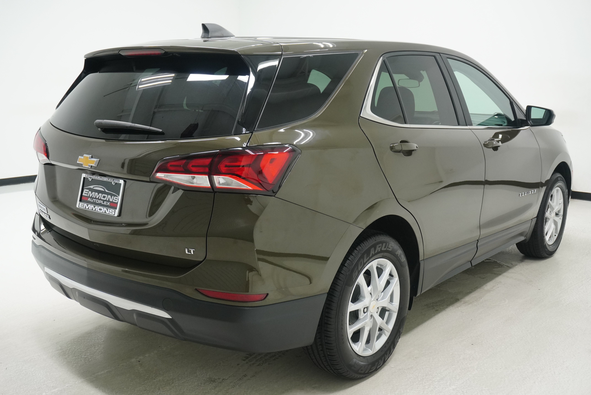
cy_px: 198
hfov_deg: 53.1
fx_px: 591
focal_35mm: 36
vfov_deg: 36.9
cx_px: 296
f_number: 5.6
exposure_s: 1/200
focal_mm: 24
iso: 1250
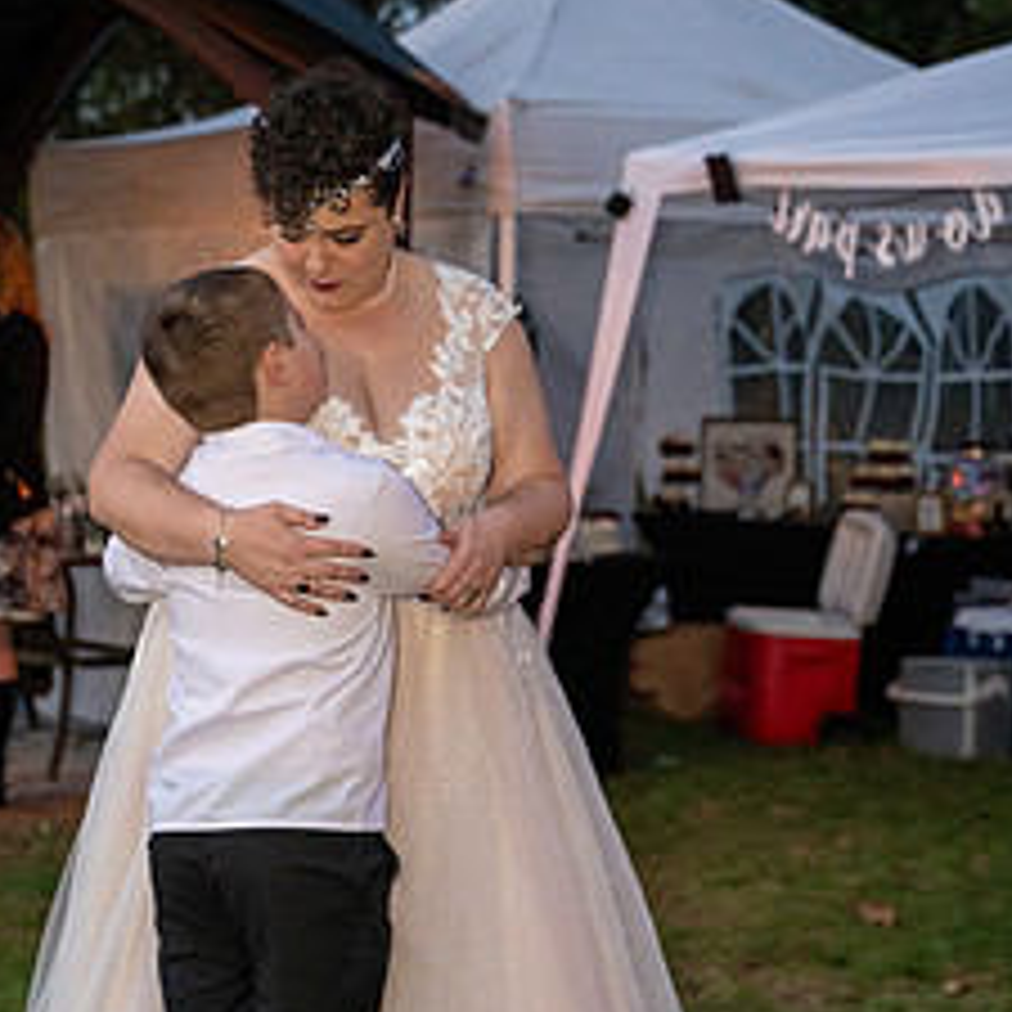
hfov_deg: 20.4
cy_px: 859
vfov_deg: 20.1
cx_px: 367
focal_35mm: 85
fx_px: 2811
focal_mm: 50
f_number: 2.8
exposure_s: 1/60
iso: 6400
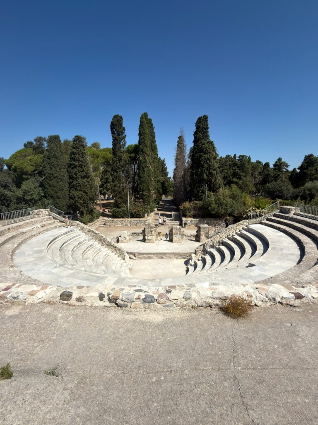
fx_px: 196
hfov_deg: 78.1
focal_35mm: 16
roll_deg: +1.2
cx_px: 159
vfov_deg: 94.5
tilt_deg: -8.7
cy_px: 212
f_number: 2.2
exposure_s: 1/1143
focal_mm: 2.22
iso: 16
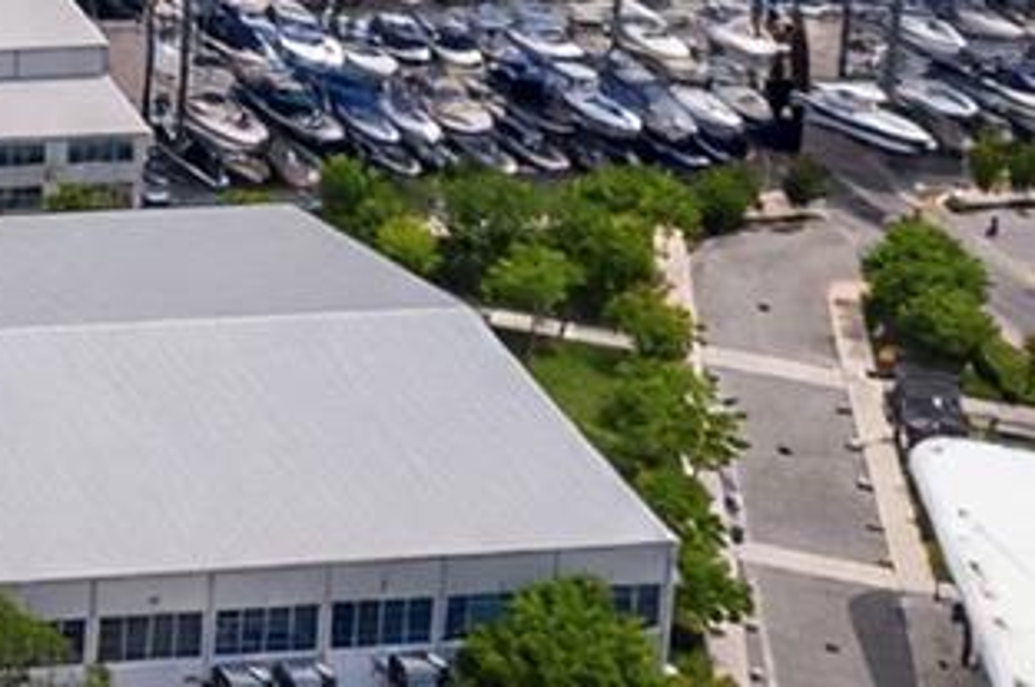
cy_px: -572
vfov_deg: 11.2
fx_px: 3244
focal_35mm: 113
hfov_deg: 15.1
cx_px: -952
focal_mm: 8.38
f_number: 2.8
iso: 110
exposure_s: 1/4000
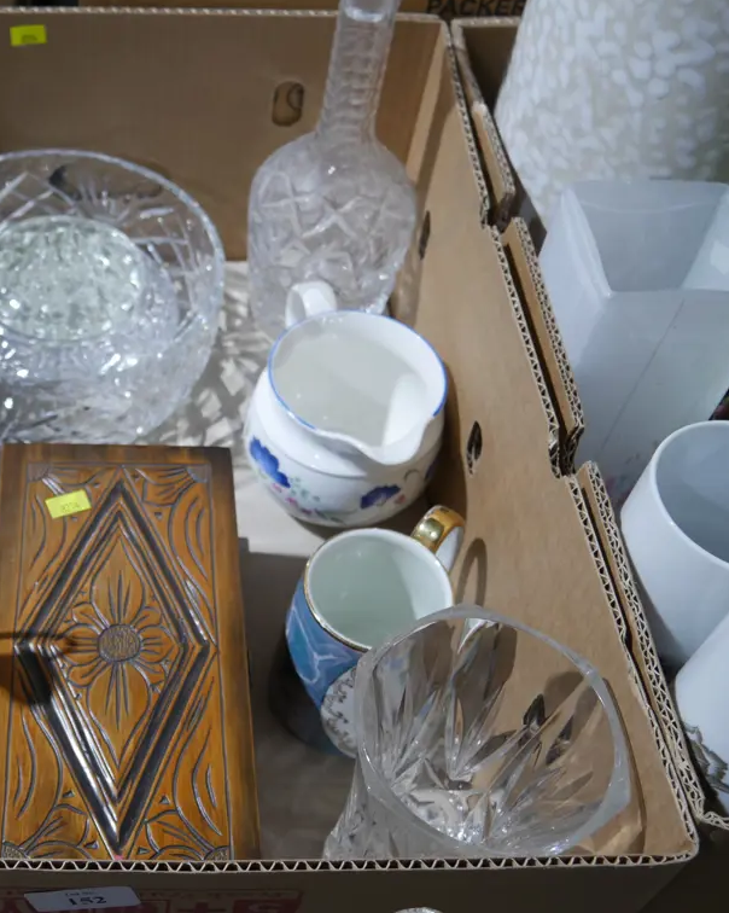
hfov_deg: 32.3
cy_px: 450
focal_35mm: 45
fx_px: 1215
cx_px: 121
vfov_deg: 41.2
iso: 500
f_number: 4
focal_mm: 17
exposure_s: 1/60
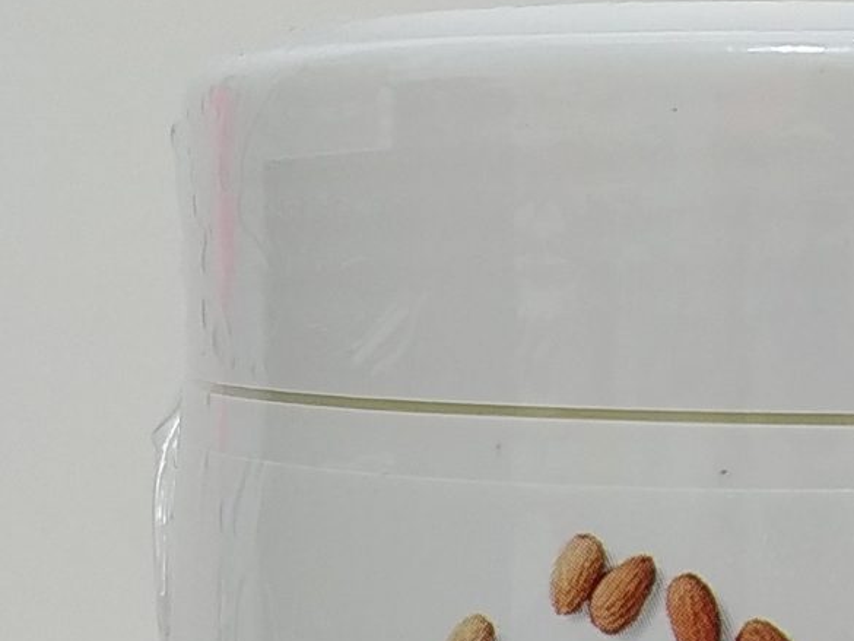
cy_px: 732
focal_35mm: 91
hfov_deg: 20.9
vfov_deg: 15.7
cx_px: 818
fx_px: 2245
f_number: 2.2
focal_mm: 3.82
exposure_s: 1/40
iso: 100
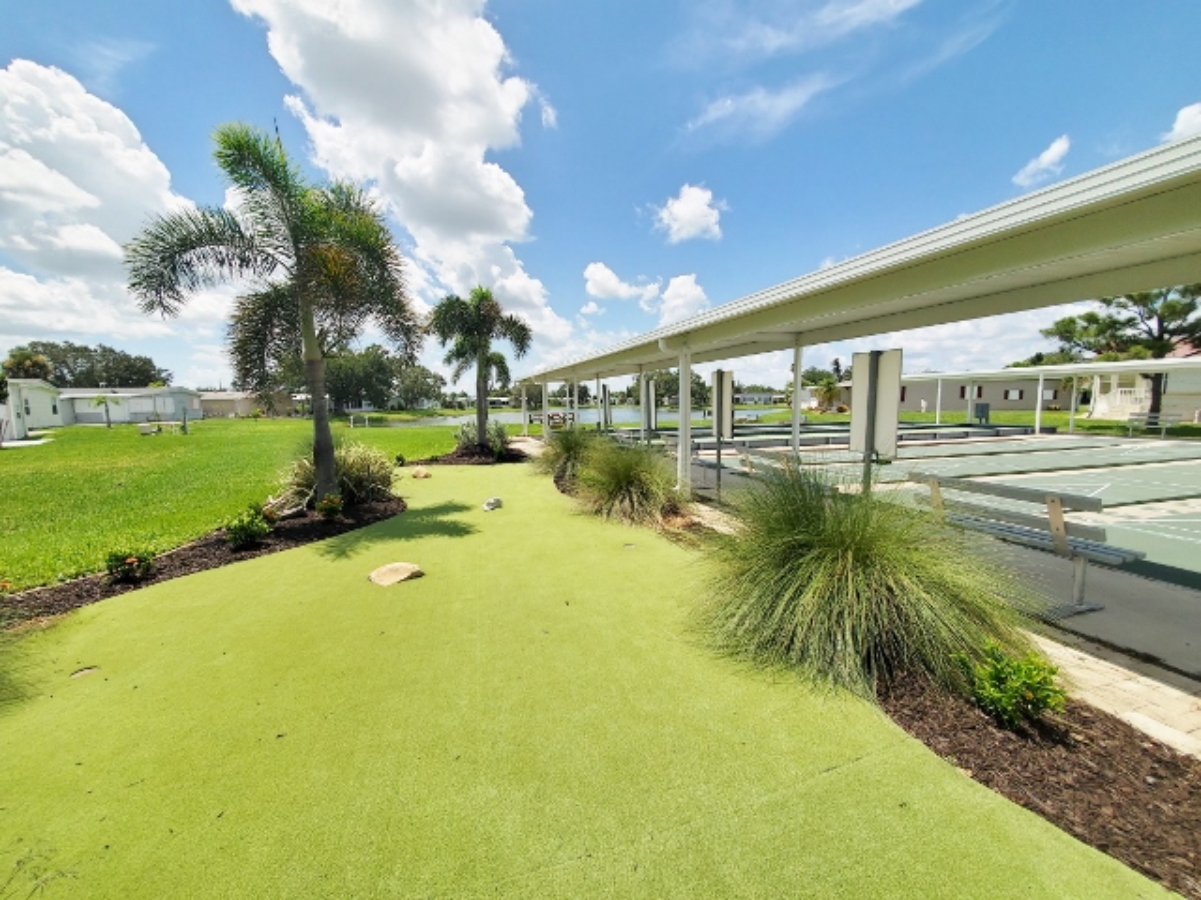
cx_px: 600
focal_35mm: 13
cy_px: 450
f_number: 2.2
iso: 50
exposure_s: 1/1307
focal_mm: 1.8
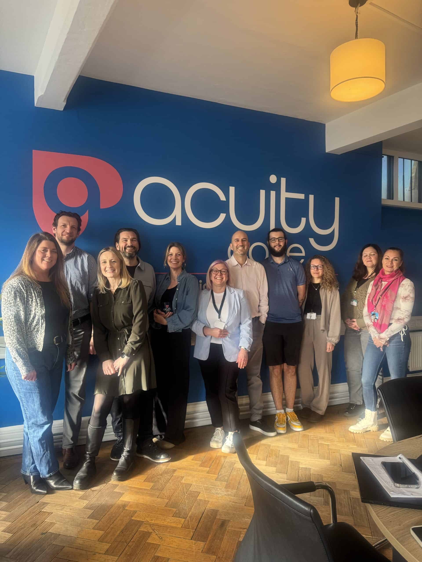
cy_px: 281
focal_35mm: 24
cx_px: 211
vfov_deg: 71.6
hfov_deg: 56.8
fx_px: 390
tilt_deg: -0.7
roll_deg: -0.4
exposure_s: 1/106
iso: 200
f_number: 1.78
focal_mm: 6.76
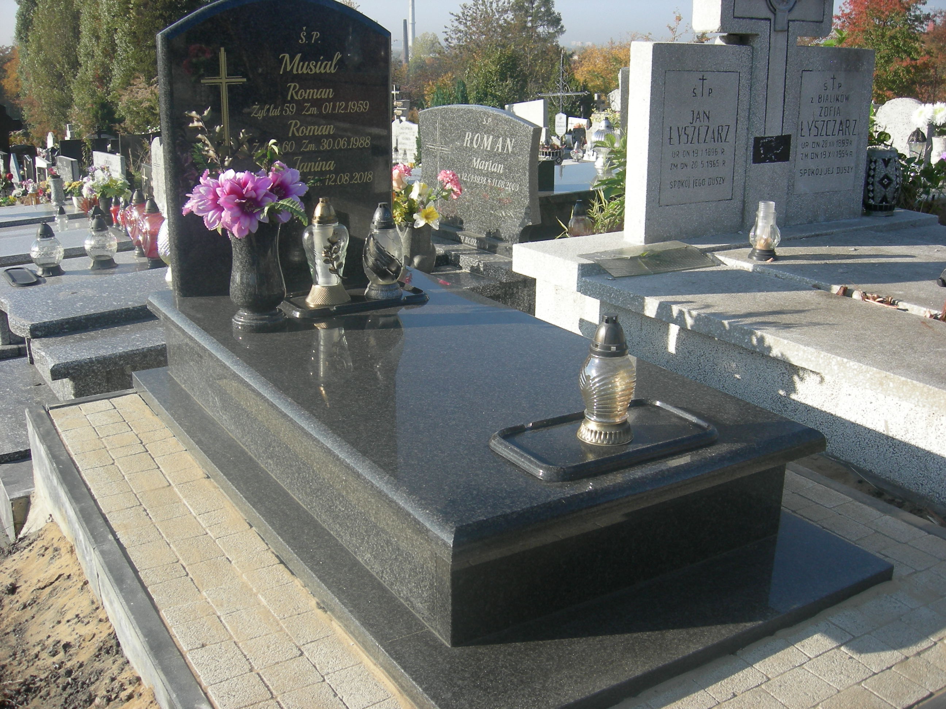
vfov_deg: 39.7
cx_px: 473
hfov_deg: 51.4
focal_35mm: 36
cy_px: 354
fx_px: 984
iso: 64
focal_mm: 7.5
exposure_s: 1/422
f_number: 6.8
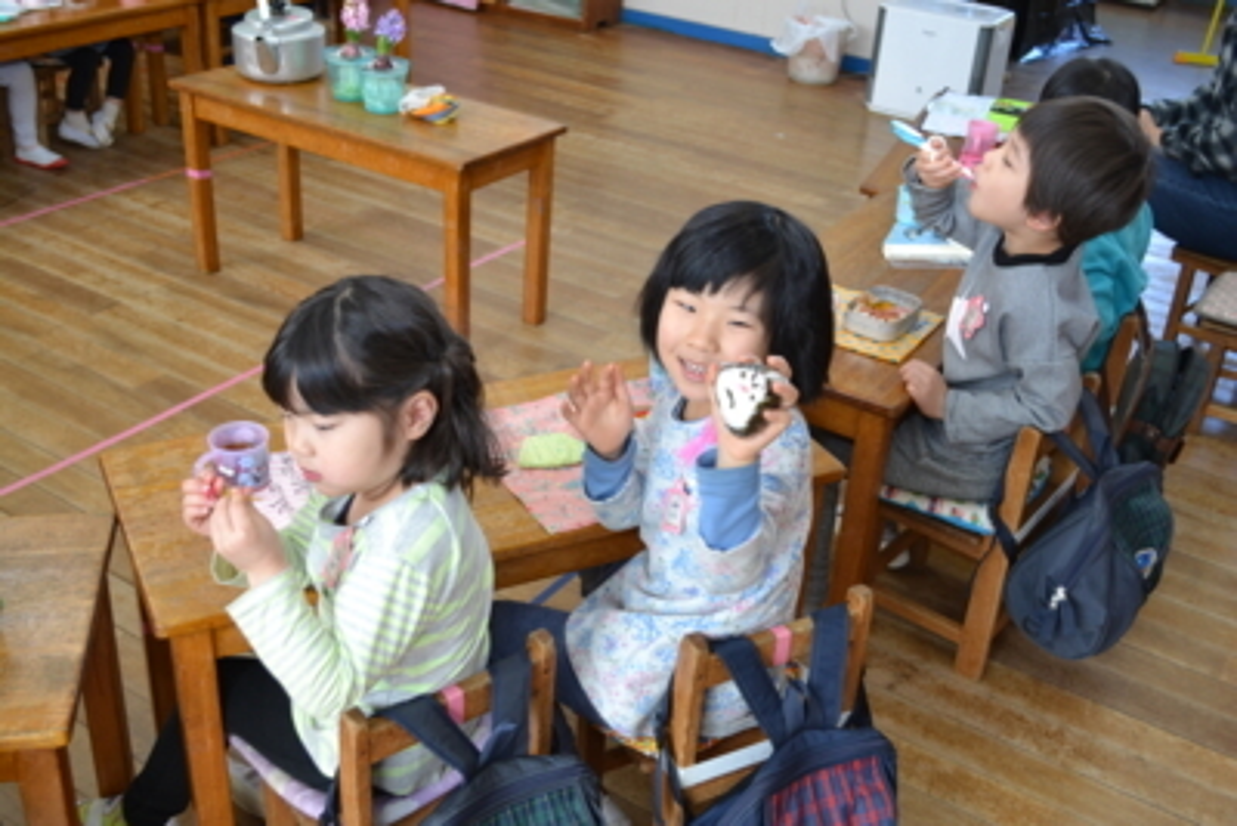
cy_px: 413
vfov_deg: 34.2
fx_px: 1340
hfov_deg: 49.5
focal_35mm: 39
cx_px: 618
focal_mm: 26
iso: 400
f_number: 4.2
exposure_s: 1/60
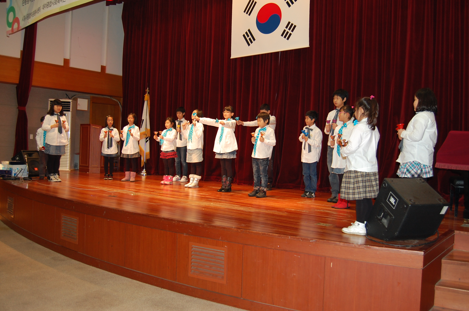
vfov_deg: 43.5
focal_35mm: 30
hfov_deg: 62.0
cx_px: 234
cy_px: 156
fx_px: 390
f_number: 4
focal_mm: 20
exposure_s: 1/60
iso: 400
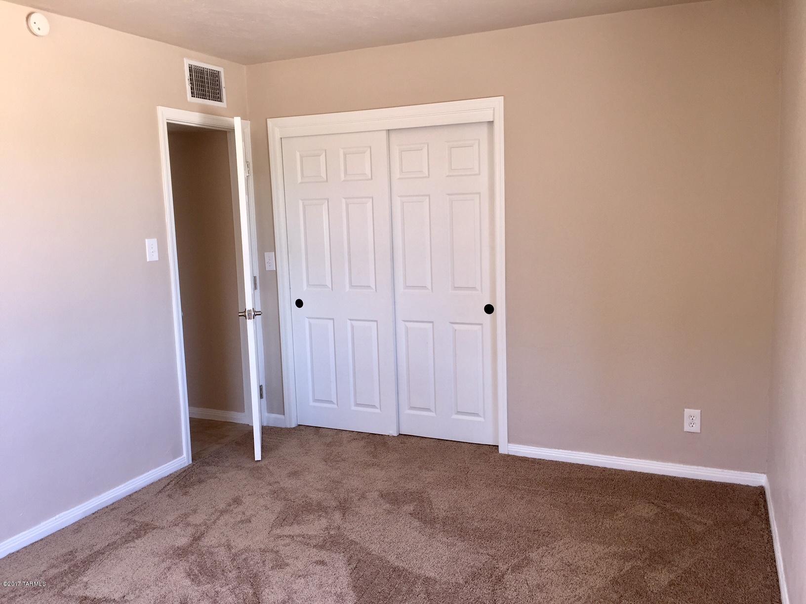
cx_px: 403
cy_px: 302
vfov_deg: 48.2
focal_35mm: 29
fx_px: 675
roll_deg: +0.7
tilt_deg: -7.1
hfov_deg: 61.7
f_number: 2.2
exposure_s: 1/44
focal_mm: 4.15
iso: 32
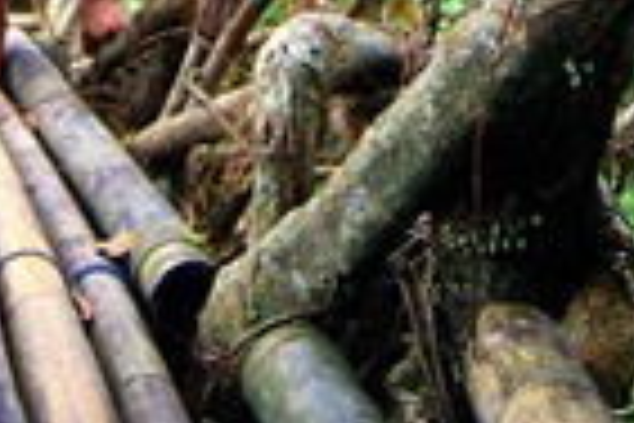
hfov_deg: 13.1
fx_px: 2694
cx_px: -121
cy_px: -610
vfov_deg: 8.2
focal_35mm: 153
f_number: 4
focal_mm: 18
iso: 500
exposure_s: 1/160
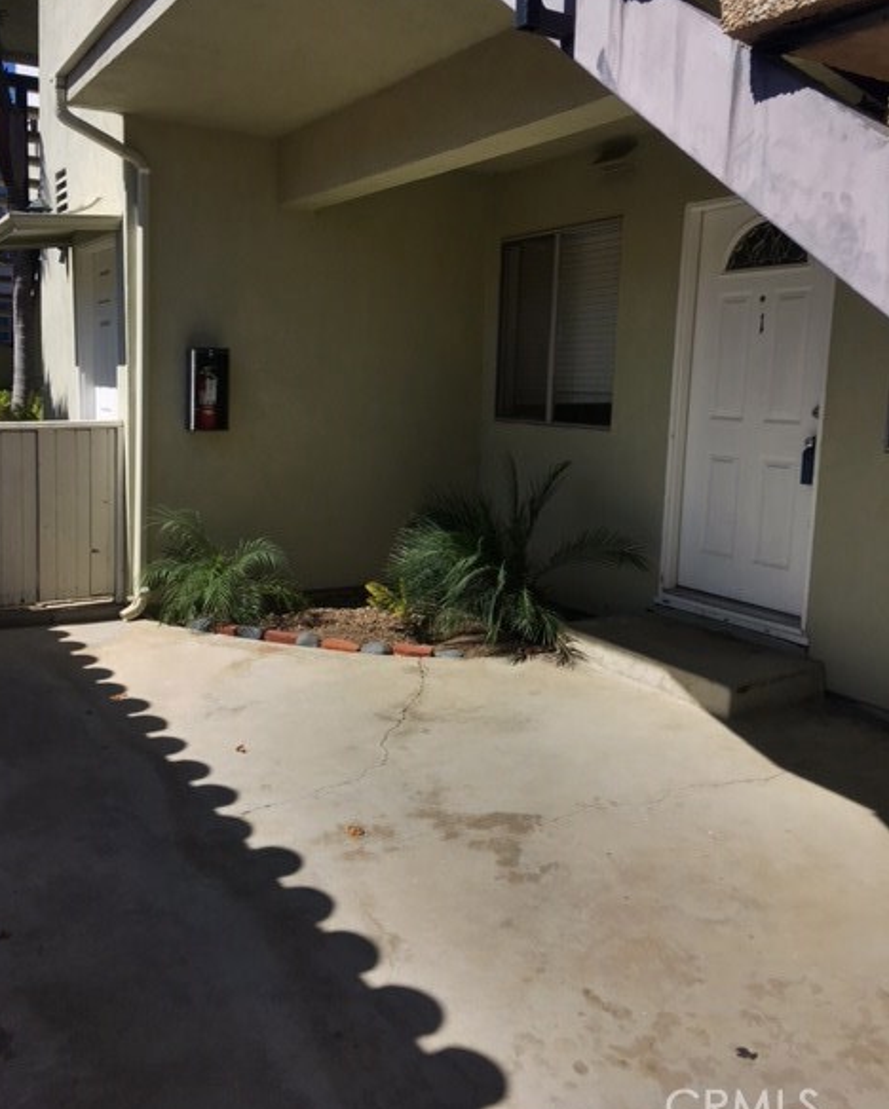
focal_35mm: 31
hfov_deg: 47.2
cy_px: 526
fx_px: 1018
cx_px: 435
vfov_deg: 57.1
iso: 25
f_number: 2.2
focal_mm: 4.15
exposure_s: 1/4274
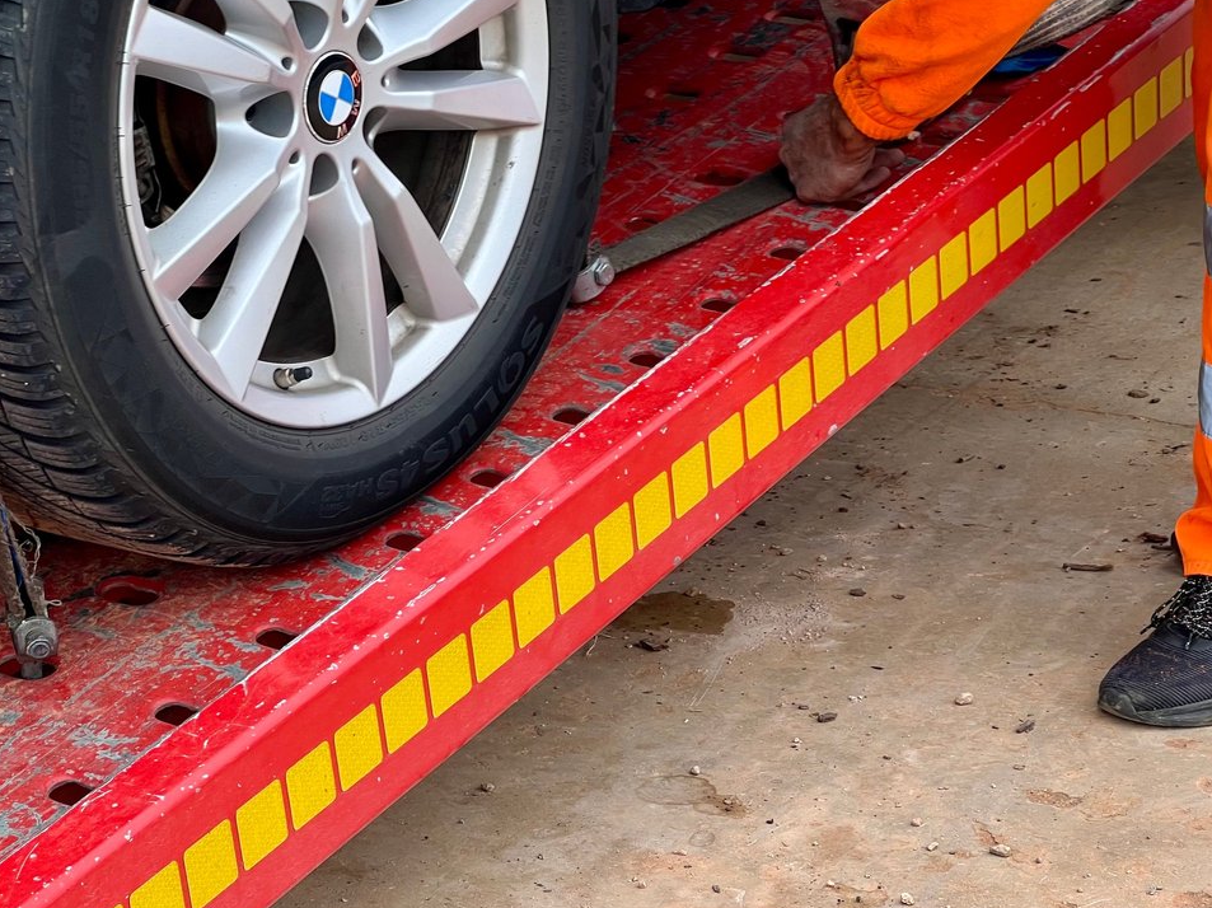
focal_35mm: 97
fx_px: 3395
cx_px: 654
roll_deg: +2.7
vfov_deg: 15.2
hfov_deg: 20.2
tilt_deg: -18.0
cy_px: 474
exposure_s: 1/147
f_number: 2.8
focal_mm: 9
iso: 32
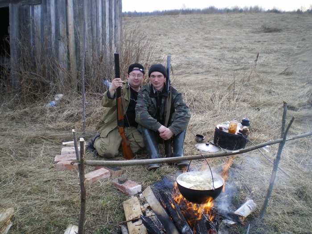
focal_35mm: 38
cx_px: 156
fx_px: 343
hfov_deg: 49.0
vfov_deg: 37.7
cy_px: 117
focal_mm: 6.3
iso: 64
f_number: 3.1
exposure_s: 1/60
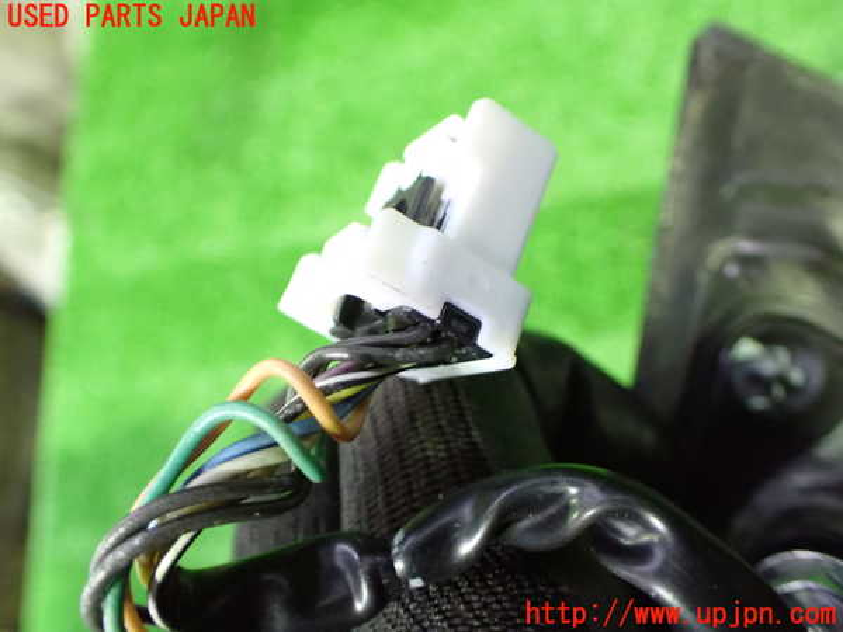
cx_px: 422
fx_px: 731
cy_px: 316
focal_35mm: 30
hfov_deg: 60.0
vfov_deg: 46.8
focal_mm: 5.4
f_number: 2.3
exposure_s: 1/30
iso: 1250
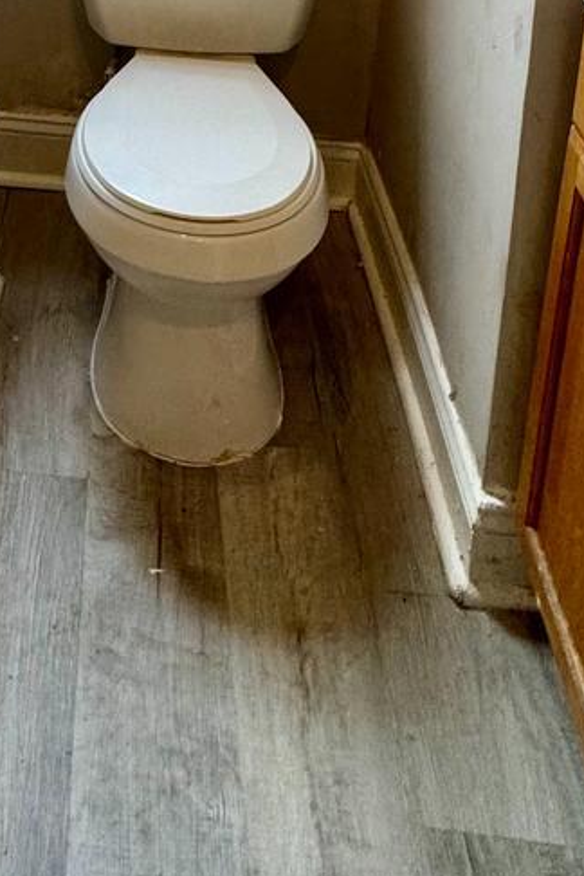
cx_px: 18
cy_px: -267
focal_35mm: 46
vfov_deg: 32.2
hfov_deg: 27.7
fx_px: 1119
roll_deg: -1.5
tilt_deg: -9.4
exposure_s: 1/120
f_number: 2.2
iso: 250
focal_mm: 2.22
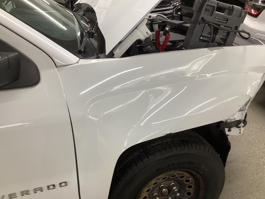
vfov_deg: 45.4
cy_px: 100
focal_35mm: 31
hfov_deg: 58.4
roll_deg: +2.6
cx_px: 132
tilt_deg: -28.0
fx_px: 237
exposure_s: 1/50
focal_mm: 3.3
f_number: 2.4
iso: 160
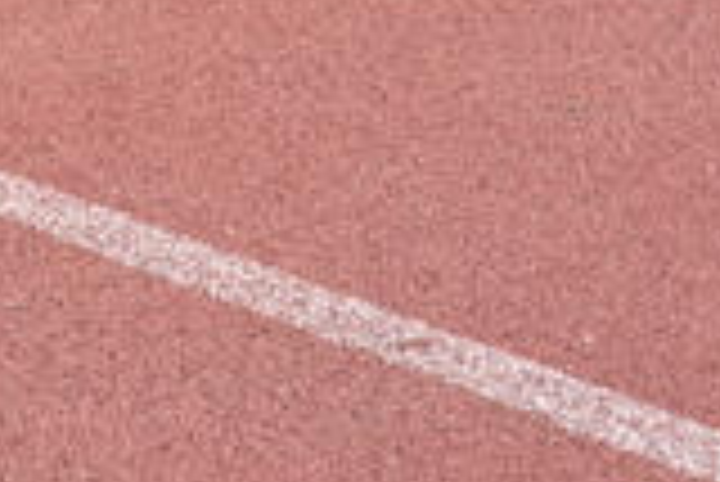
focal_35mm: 421
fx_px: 8427
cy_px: -761
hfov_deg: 4.8
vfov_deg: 3.2
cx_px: -900
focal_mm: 50
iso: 100
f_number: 9
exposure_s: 1/200
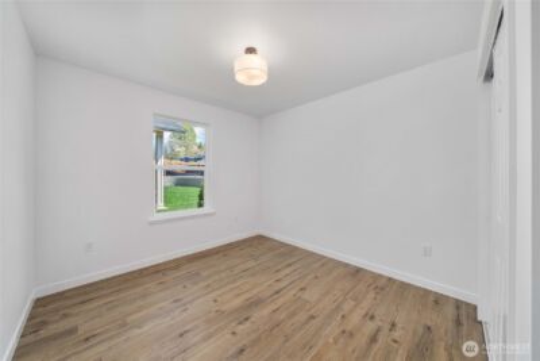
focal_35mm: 12
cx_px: 270
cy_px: 180
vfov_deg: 90.1
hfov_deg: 112.6
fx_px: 180
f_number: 7.1
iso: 1000
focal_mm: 12
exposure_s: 1/30
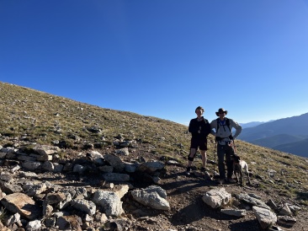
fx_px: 231
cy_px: 116
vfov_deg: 53.0
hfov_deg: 67.3
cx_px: 154
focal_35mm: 26
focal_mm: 5.7
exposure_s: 1/4115
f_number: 1.5
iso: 50
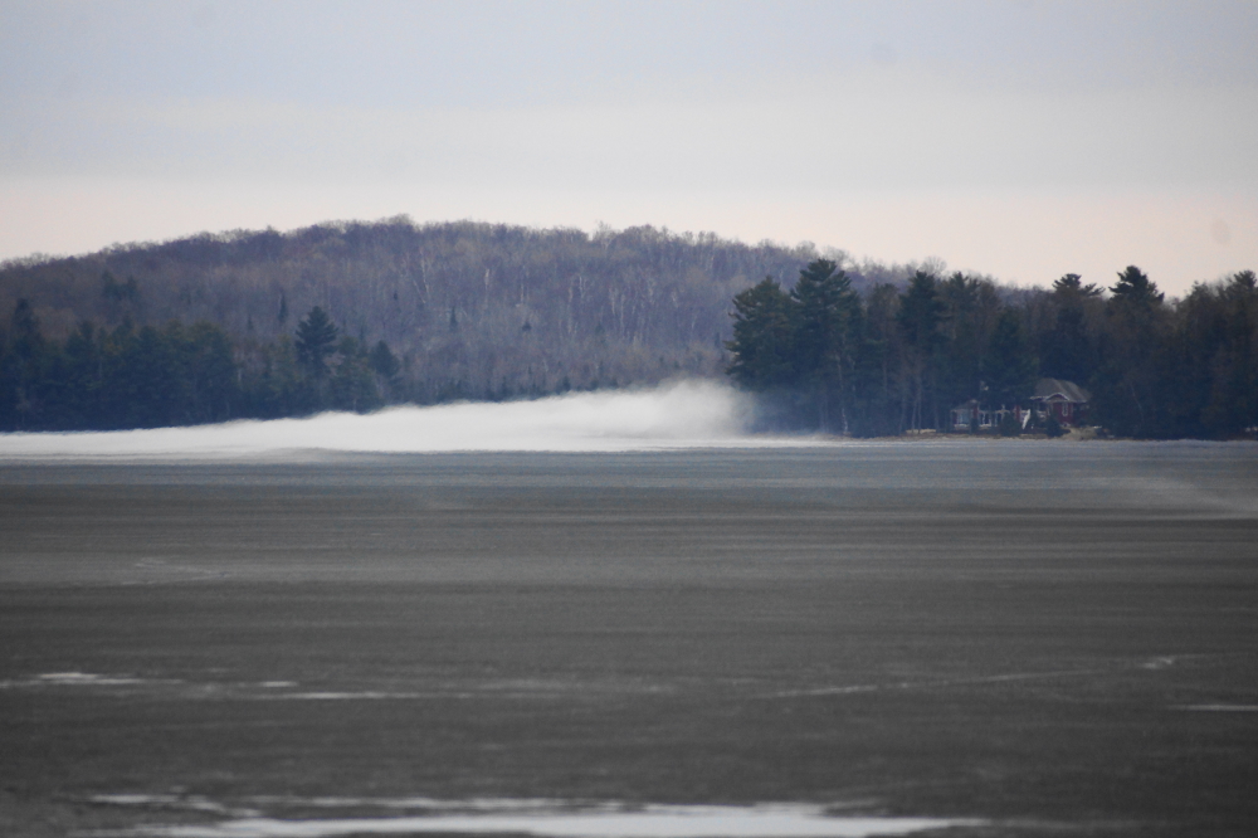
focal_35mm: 375
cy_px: 419
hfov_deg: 5.5
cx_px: 629
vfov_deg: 3.7
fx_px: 13099
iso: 400
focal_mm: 250
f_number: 6.3
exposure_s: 1/400
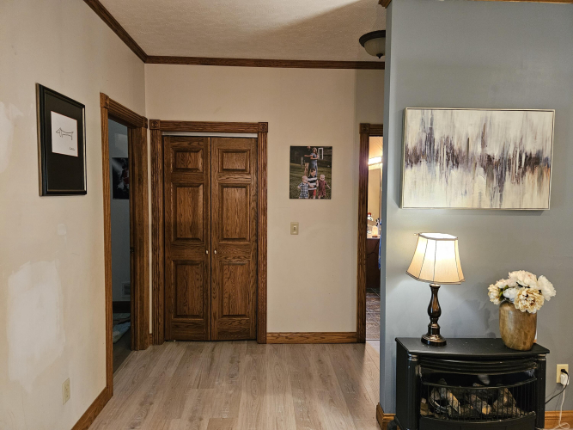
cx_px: 286
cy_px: 215
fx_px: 381
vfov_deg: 58.9
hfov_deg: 73.9
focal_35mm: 23
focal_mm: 5.4
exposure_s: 1/60
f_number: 1.8
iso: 640
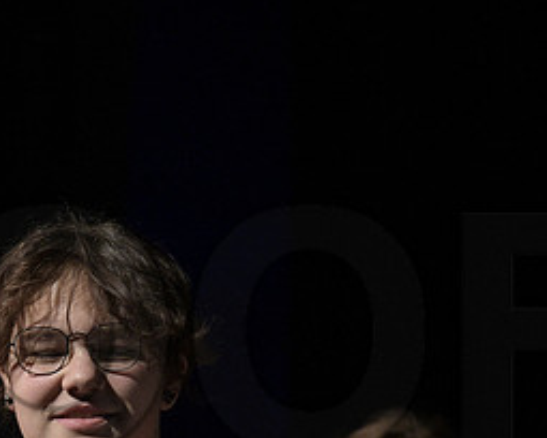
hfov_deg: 3.0
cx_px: 45
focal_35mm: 641
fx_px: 10377
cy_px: 376
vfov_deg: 2.4
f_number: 3.5
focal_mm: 200
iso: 2500
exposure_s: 1/250
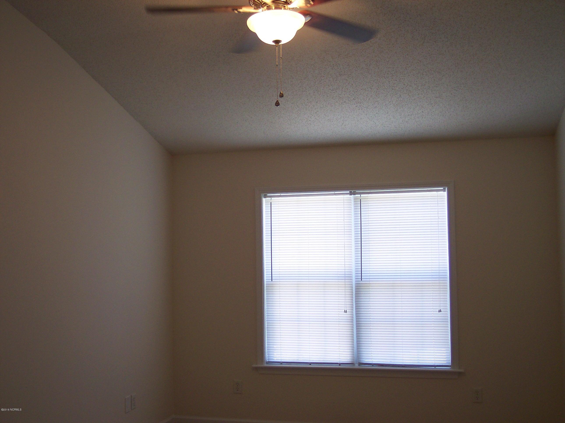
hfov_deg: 49.0
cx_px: 282
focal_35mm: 38
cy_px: 212
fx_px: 620
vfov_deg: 37.7
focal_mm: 8
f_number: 2.8
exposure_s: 1/90
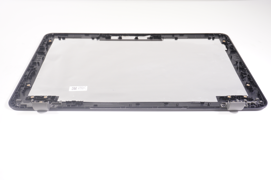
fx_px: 305
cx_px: 136
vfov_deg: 33.0
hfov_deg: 48.0
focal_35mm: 40
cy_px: 90
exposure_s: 1/125
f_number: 5.6
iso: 640
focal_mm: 27
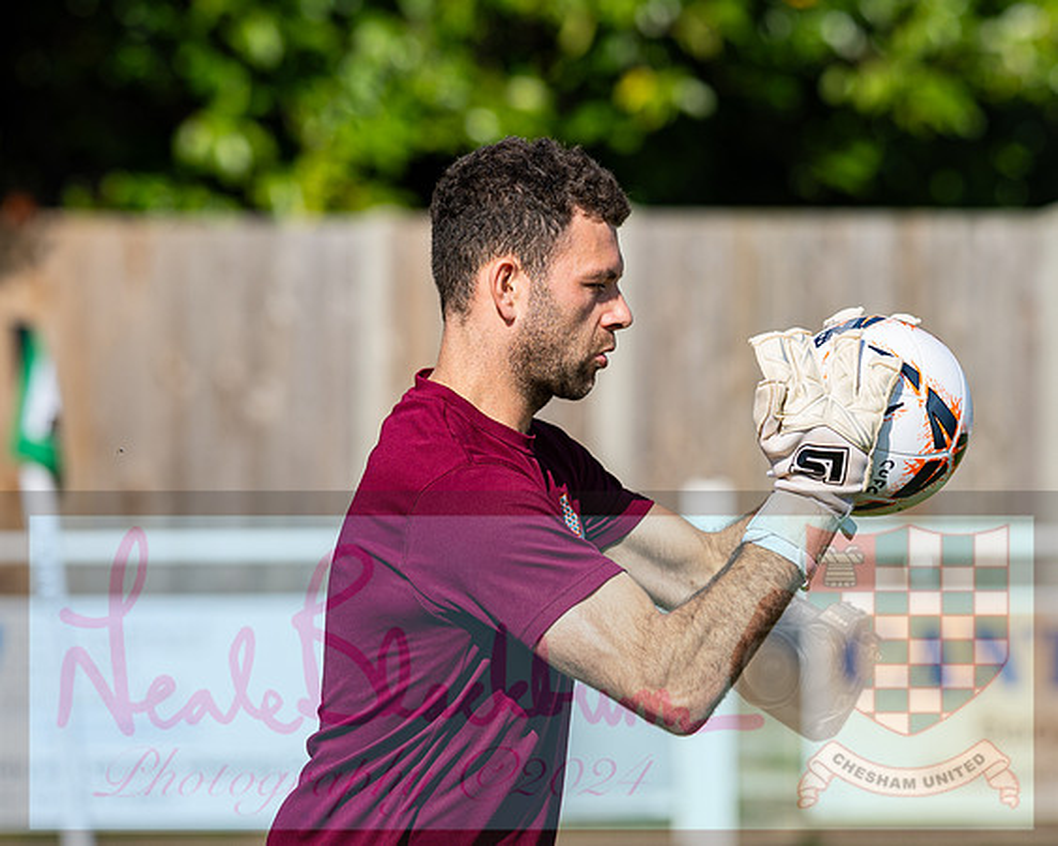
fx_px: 7468
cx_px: 664
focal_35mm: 239
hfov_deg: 8.1
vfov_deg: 6.5
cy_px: 441
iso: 80
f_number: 2.5
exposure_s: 1/4000
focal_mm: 135
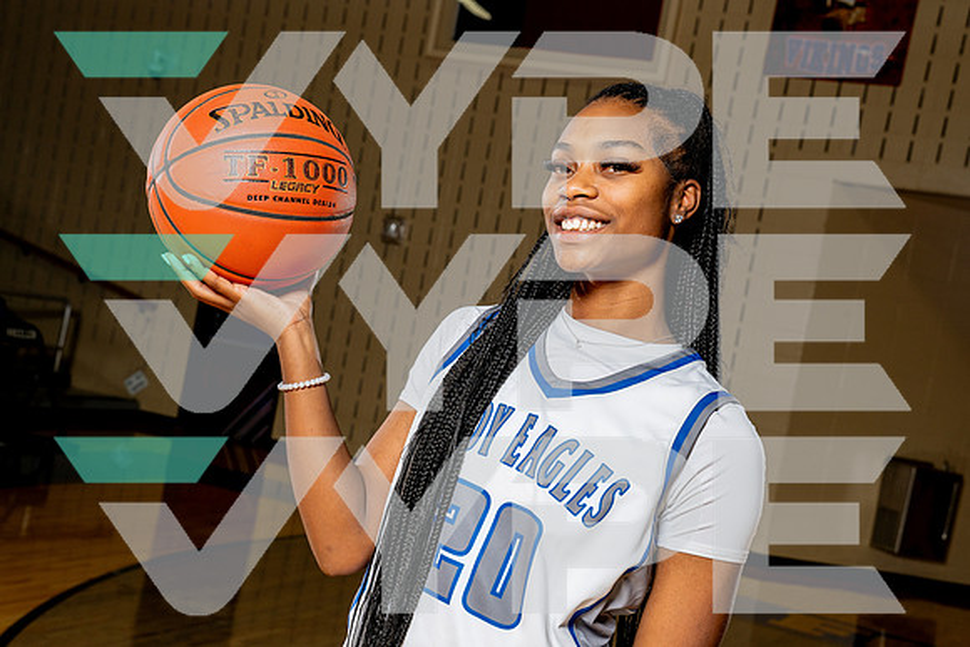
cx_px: 485
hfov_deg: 35.6
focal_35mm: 56
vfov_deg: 24.2
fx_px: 1509
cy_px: 324
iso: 400
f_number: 8
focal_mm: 56
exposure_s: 1/250
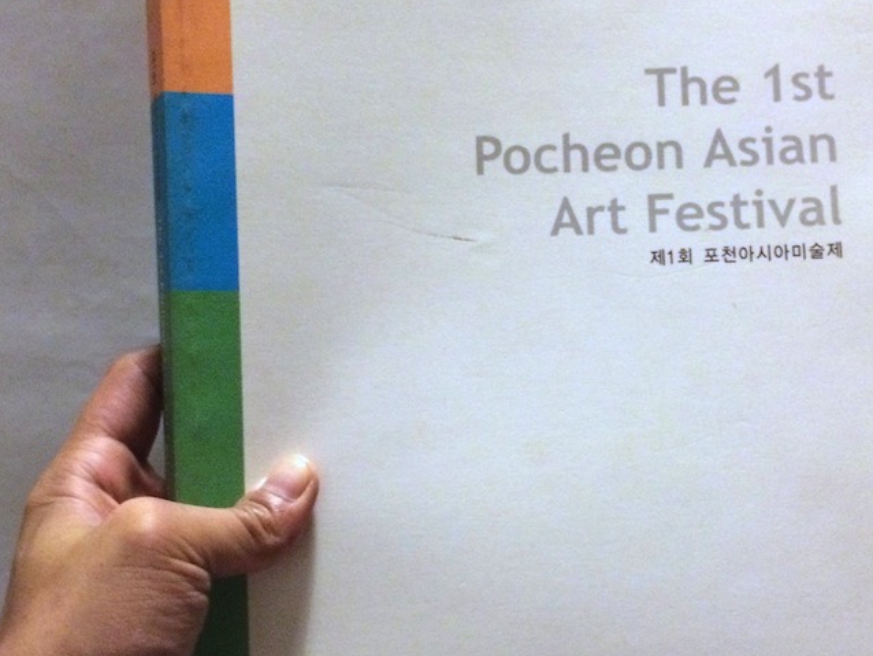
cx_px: 389
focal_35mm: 47
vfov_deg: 30.7
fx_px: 1186
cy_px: 429
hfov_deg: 40.4
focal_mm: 4.12
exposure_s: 1/15
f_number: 2.2
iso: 500
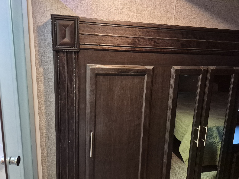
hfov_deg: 61.7
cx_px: 121
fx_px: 200
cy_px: 100
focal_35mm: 29
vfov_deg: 48.1
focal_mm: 5.4
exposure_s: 1/120
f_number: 1.8
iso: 1000
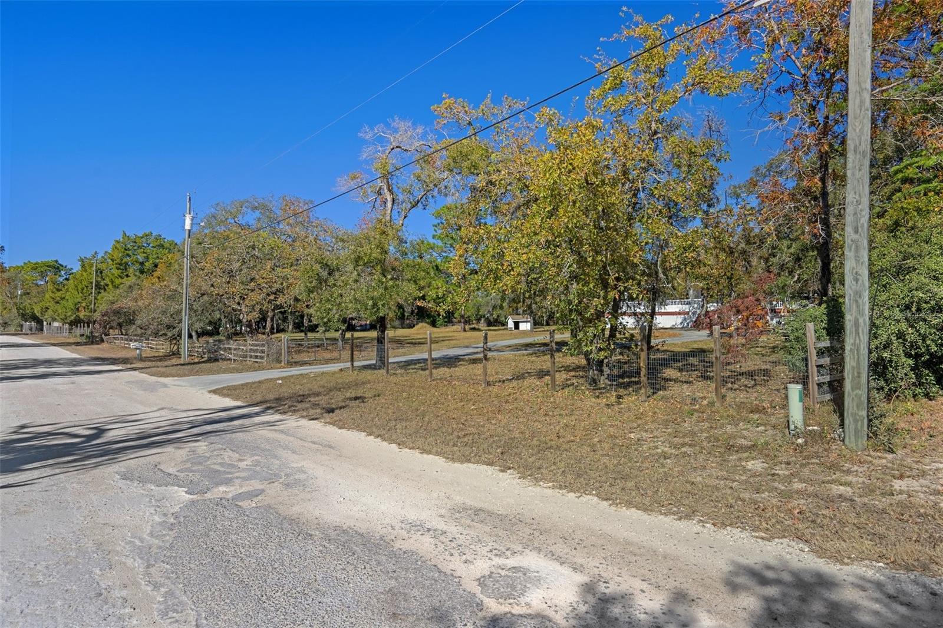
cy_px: 314
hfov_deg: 84.0
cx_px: 472
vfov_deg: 61.9
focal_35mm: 20
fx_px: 524
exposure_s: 1/1000
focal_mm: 20
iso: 320
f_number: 8
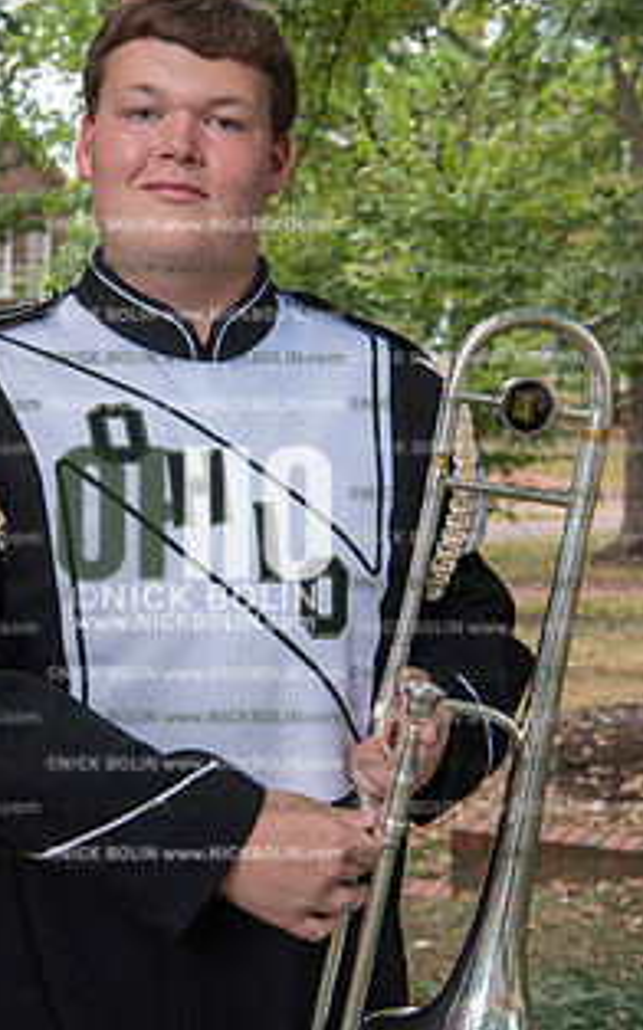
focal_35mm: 73
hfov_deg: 17.8
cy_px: 538
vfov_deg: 28.2
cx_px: 194
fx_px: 2049
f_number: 8
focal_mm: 50
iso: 500
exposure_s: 1/100
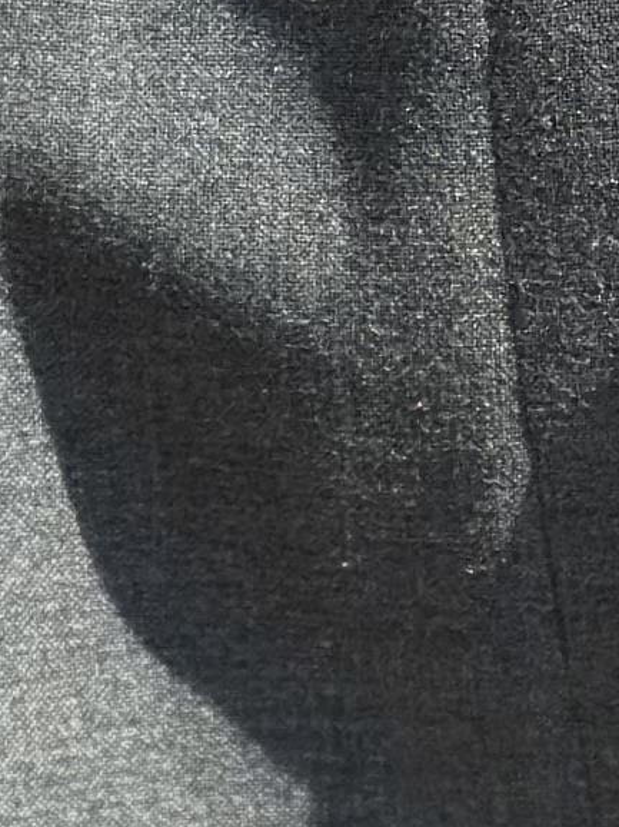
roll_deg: +2.5
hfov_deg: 4.4
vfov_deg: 5.9
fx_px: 7993
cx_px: 985
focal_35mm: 335
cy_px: 1036
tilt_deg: -14.4
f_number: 1.78
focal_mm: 6.86
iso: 100
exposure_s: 1/4566
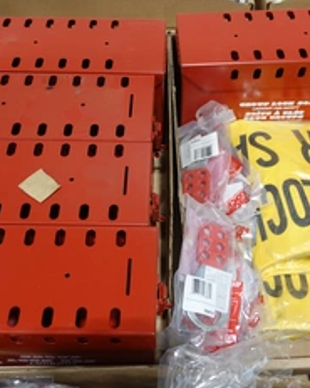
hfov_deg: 38.2
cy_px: 194
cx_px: 169
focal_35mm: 39
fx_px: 447
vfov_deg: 46.8
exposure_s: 1/30
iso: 200
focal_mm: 8.8
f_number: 1.8
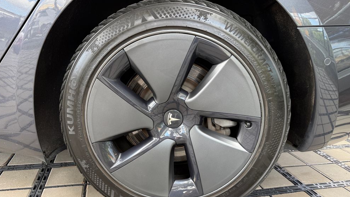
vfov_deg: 42.8
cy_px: 110
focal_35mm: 27
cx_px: 170
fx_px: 251
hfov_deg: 69.8
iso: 80
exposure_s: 1/121
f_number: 1.78
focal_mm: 6.76
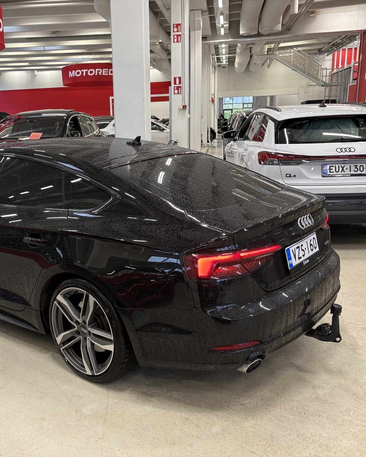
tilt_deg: -12.3
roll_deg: +3.3
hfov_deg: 42.8
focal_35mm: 34
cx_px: 122
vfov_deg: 52.8
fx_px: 460
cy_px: 228
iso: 80
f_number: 1.6
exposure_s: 1/50
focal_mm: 5.96
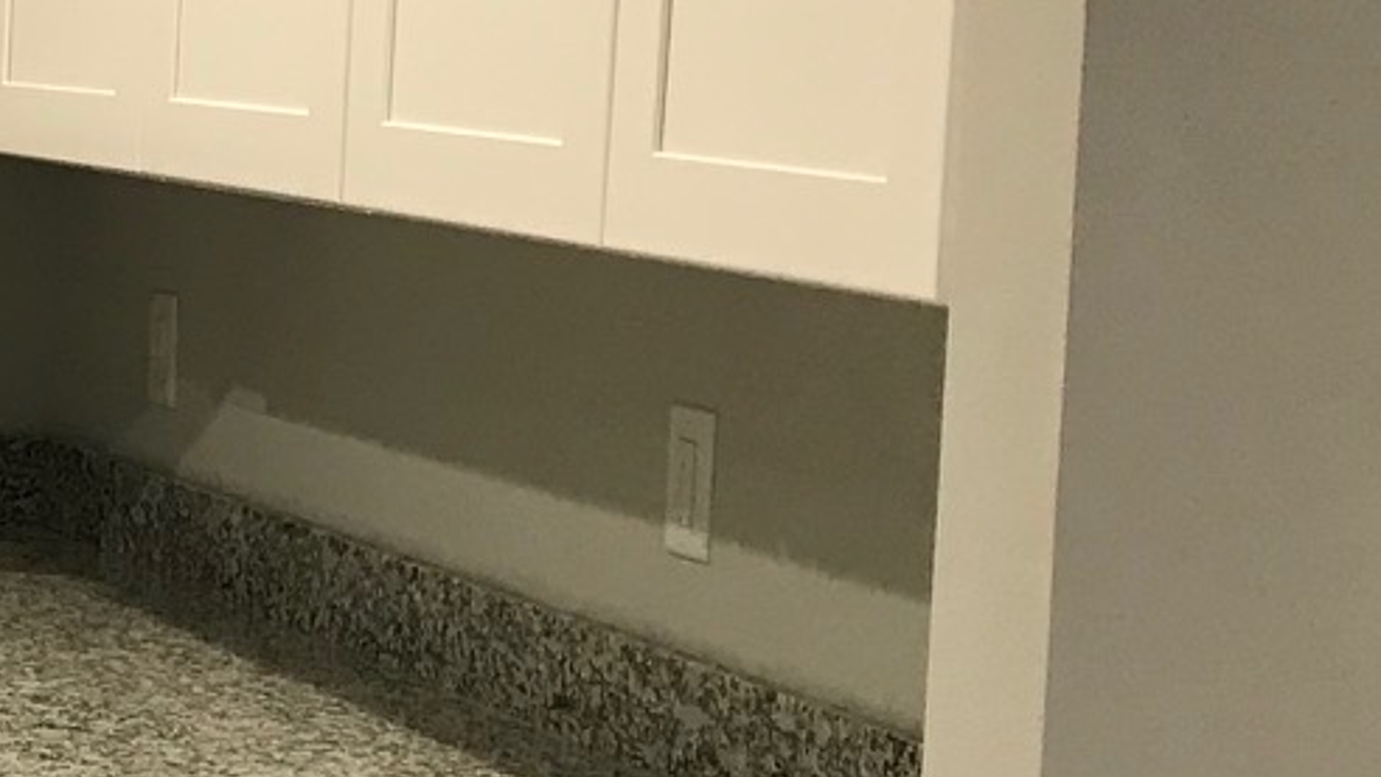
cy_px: 365
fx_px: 4578
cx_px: -952
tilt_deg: -5.6
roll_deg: -1.5
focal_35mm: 125
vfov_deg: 9.7
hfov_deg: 15.3
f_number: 1.8
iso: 32
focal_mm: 3.99
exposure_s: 1/24
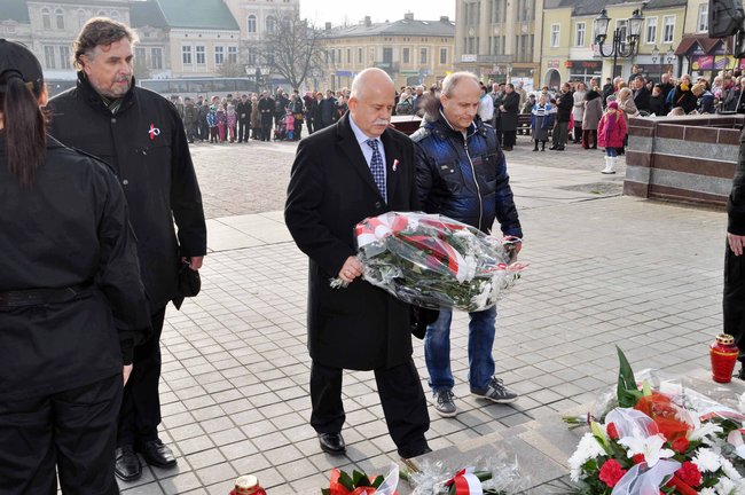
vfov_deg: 35.4
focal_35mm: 38
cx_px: 372
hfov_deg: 51.3
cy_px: 248
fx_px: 775
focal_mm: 25
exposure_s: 1/200
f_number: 10
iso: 200
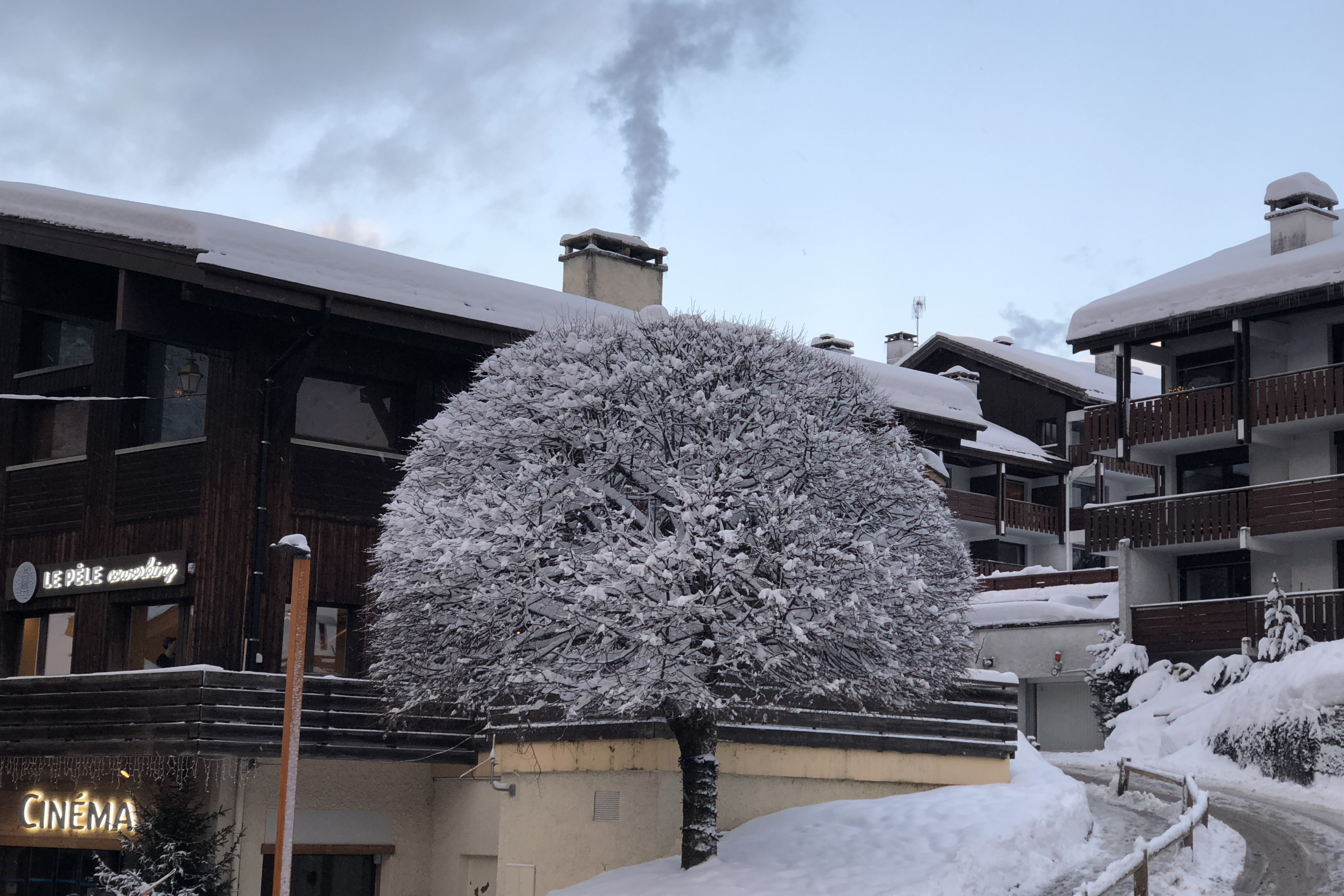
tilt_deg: +9.7
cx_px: 699
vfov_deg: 23.4
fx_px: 2165
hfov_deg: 34.5
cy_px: 487
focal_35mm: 58
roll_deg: -1.3
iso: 16
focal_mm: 6
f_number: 2.4
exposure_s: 1/50
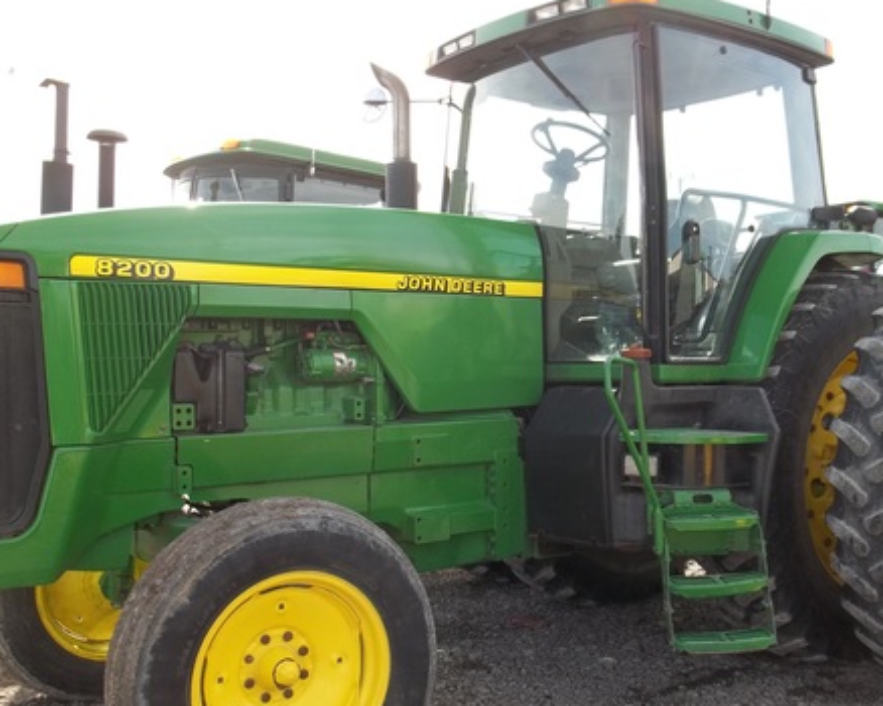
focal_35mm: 40
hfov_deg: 45.7
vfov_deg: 37.3
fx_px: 1045
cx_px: 486
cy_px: 381
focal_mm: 5.9
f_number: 3.3
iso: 64
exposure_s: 1/250
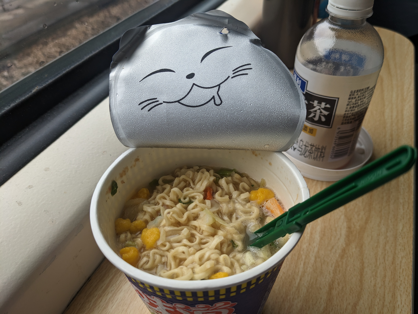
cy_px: 157
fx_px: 326
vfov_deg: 51.4
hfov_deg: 65.3
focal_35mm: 27
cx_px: 209
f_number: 1.73
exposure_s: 1/757
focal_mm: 4.38
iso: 60
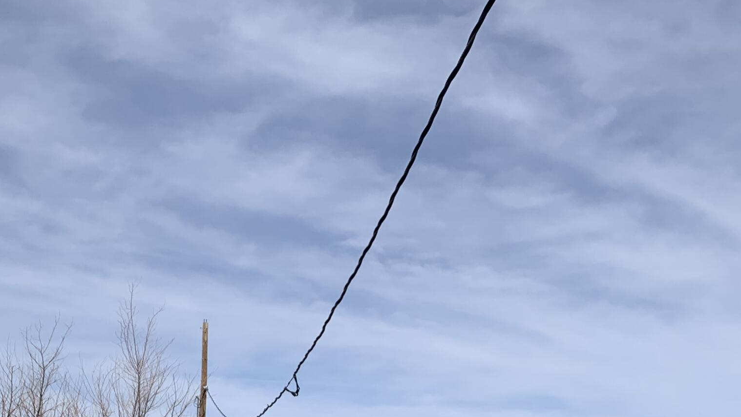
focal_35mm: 56
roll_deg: -1.3
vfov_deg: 19.9
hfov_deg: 37.0
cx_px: 287
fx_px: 1101
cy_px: 526
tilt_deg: -0.9
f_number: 1.8
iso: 25
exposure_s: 1/4464
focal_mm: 4.25
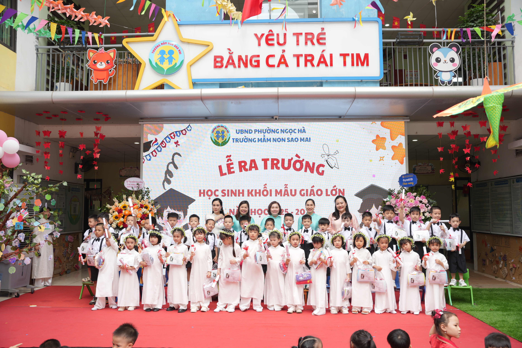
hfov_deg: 56.6
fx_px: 484
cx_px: 261
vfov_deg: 39.5
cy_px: 174
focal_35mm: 33
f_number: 4
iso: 160
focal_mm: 33.4
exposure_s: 1/200
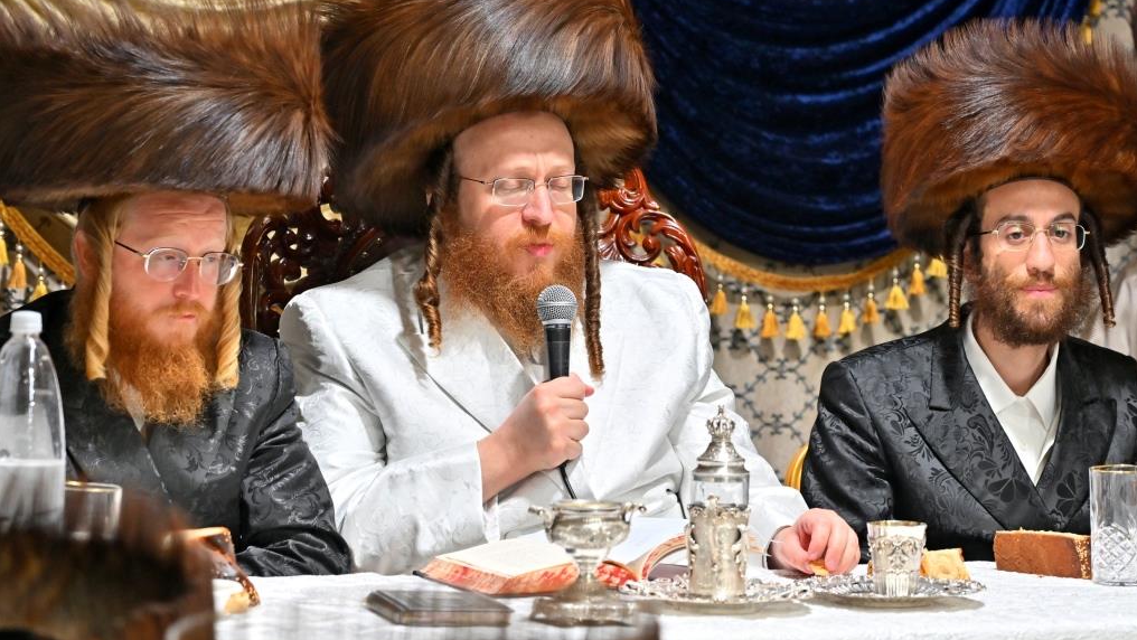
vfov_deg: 8.0
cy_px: 262
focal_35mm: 152
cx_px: 571
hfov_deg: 14.1
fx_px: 4584
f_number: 4
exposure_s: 1/200
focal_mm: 96
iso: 500
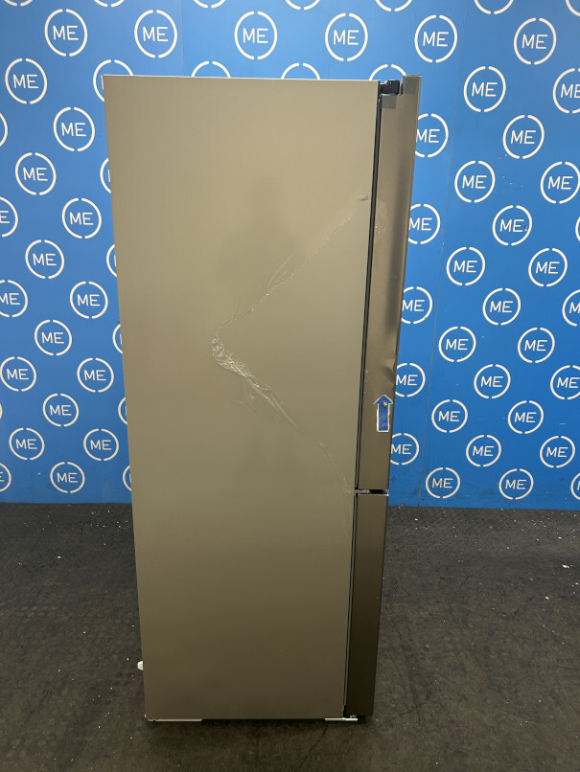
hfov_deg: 53.1
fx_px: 581
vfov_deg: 67.3
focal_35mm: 26
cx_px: 290
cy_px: 386
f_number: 1.5
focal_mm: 5.7
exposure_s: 1/50
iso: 80
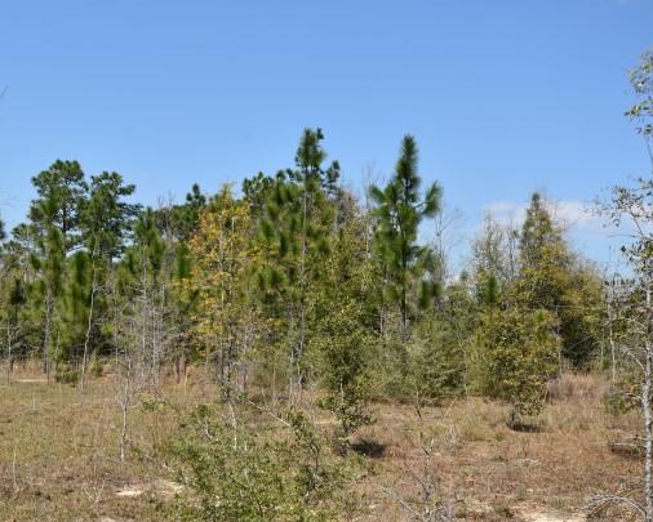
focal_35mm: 48
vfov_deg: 31.4
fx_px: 928
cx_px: 257
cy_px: 302
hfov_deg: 38.6
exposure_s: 1/500
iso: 200
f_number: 8
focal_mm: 24
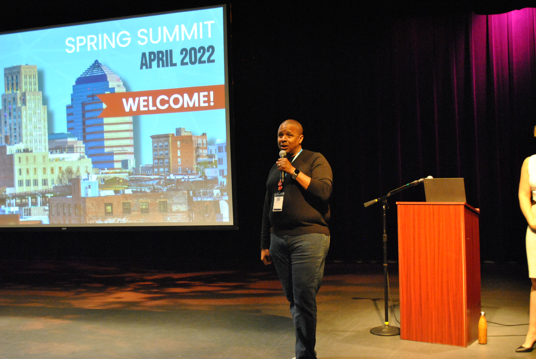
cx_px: 268
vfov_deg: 32.0
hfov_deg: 46.3
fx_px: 626
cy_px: 180
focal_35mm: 42
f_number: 4.5
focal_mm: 28
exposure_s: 1/20
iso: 1600
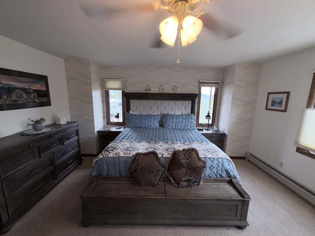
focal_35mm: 14
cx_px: 158
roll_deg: -0.8
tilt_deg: -10.9
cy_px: 118
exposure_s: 1/60
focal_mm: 2.22
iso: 32
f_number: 2.2
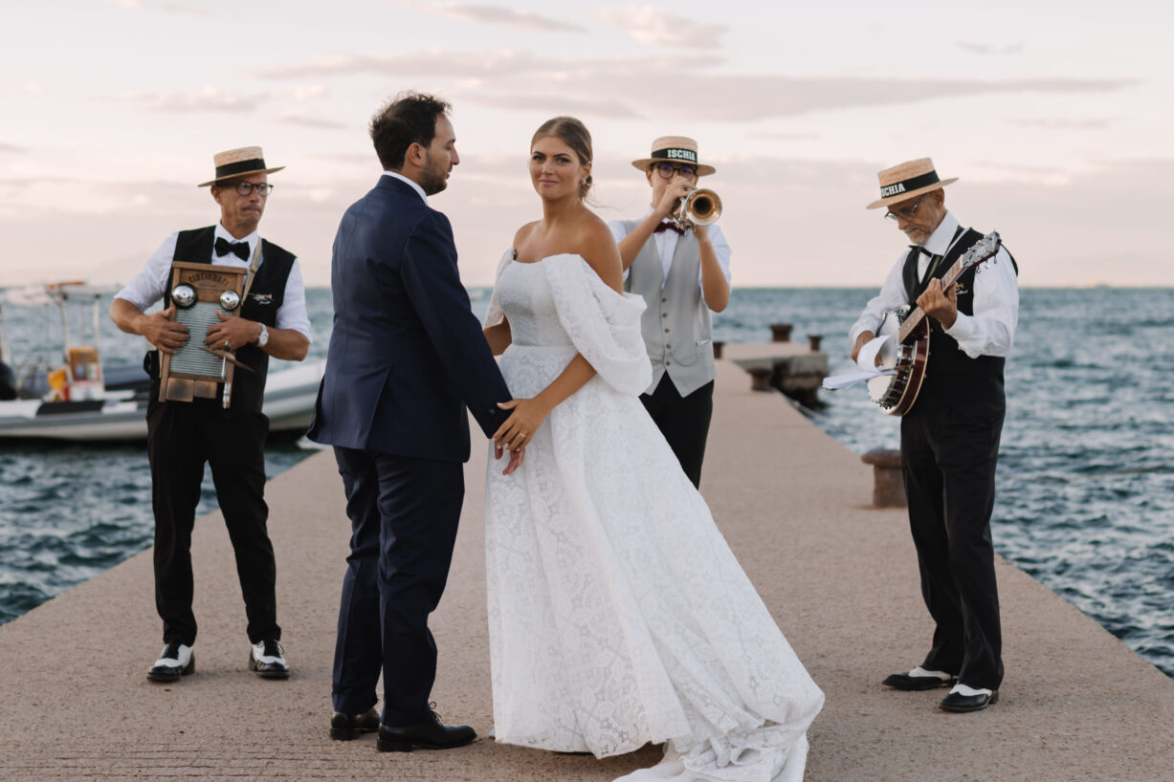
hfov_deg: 27.7
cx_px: 551
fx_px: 2380
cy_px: 177
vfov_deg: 18.5
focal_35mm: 73
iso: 100
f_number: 1.6
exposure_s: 1/640
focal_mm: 35
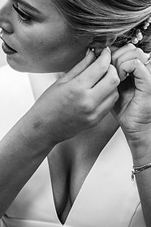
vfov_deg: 30.0
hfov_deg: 20.5
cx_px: 95
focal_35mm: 66
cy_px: 55
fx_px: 416
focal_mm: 41
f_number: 3.2
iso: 2000
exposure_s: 1/320
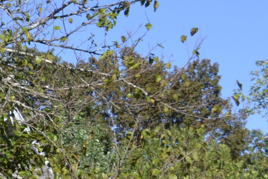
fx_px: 1295
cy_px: 260
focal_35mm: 174
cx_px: -286
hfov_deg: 10.7
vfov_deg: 7.8
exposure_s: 1/160
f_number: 6.3
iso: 100
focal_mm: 26
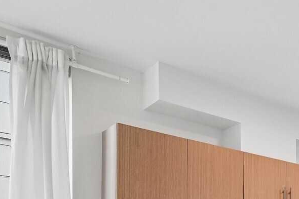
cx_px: 424
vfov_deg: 24.4
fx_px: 382
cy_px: 277
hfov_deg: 29.9
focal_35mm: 46
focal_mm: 16
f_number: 8
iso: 1600
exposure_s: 1/50
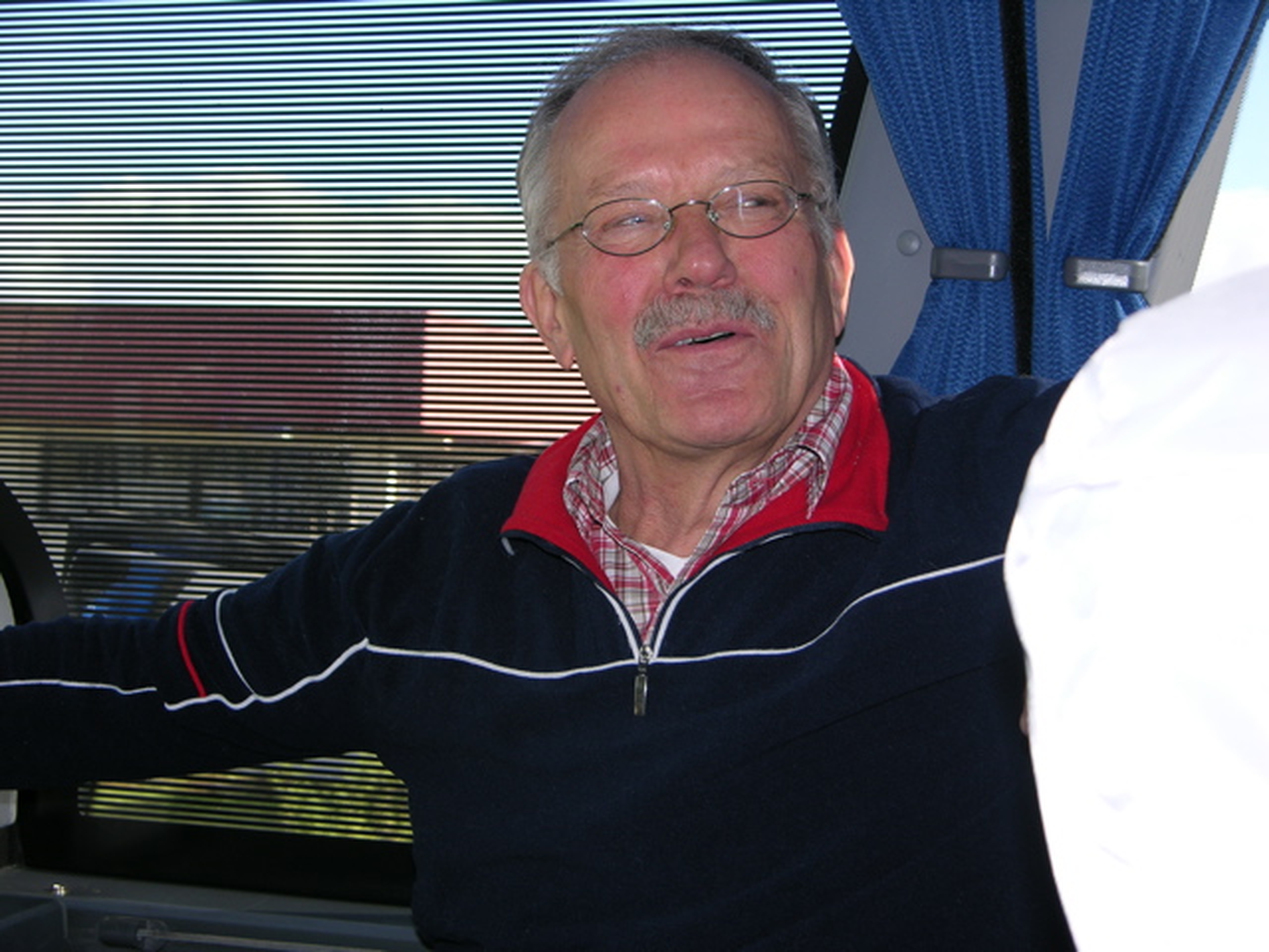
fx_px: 2713
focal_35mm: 74
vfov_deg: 19.9
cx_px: 634
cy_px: 476
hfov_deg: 26.3
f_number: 3.3
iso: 50
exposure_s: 1/120
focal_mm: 18.8
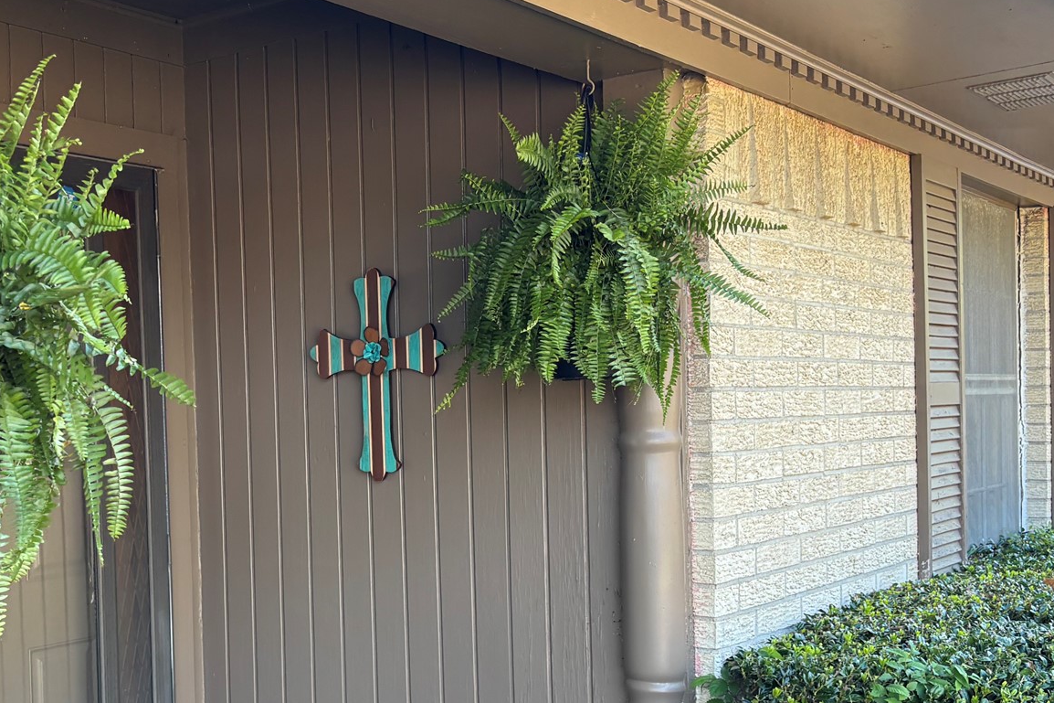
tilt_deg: -0.9
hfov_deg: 40.5
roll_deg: +1.3
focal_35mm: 48
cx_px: 334
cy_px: 471
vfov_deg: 27.9
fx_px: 1405
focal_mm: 5.96
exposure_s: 1/121
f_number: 1.6
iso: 50
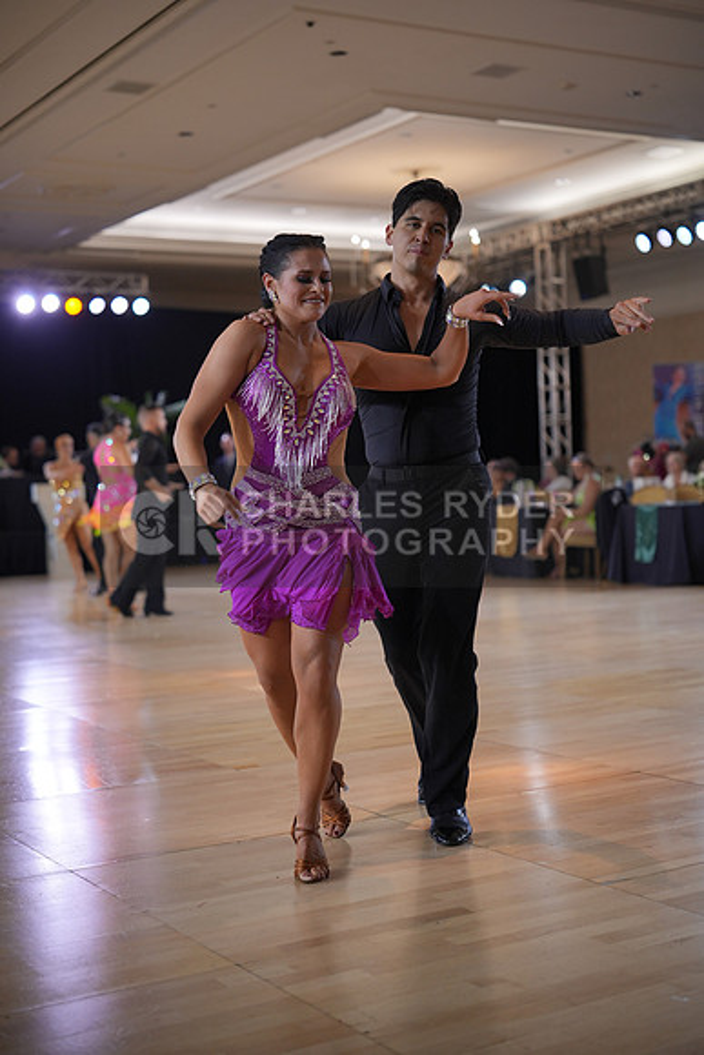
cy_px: 528
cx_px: 352
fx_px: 1466
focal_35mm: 50
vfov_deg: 39.6
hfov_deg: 27.0
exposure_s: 1/500
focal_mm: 50
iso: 640
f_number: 2
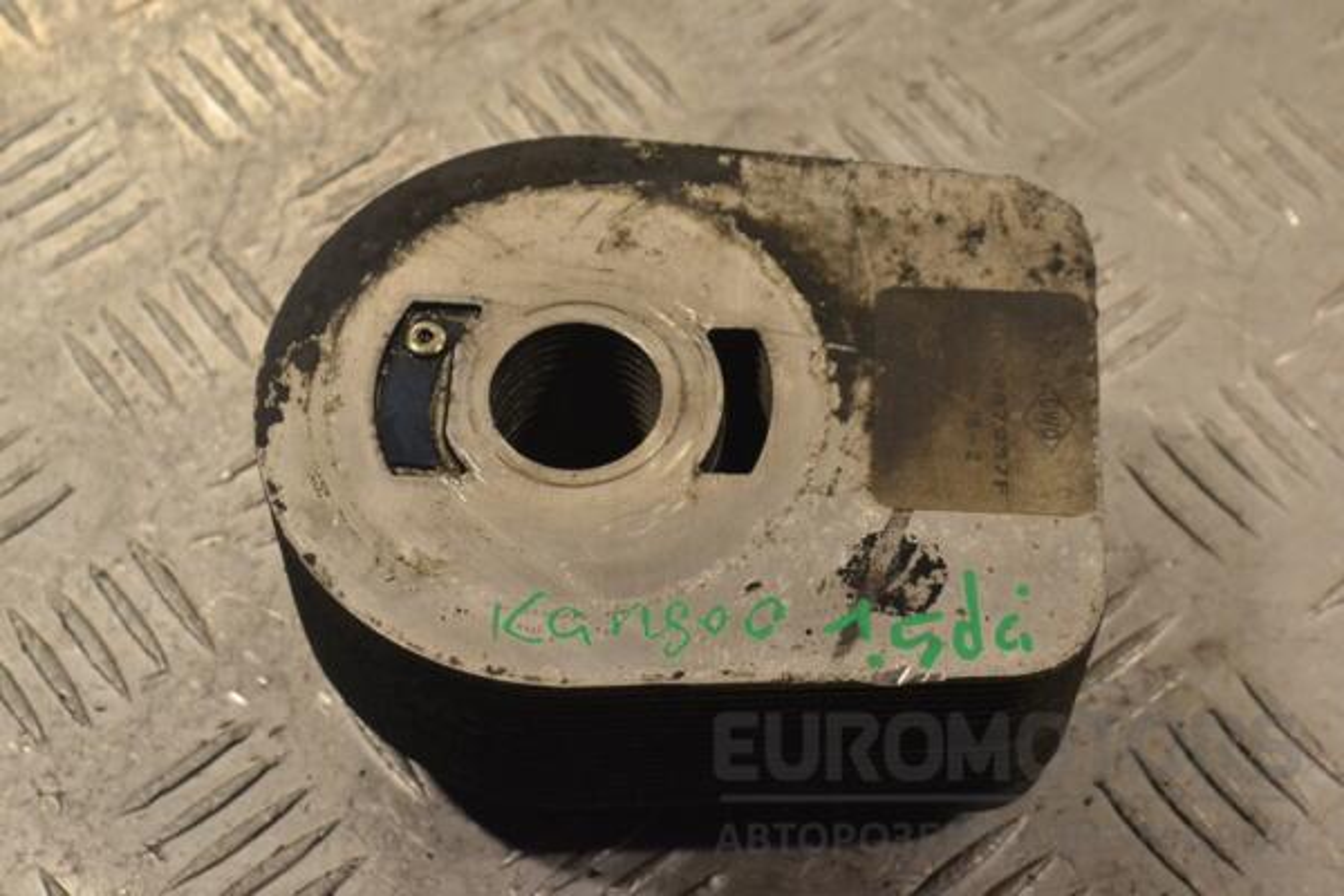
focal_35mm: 69
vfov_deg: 19.7
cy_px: 448
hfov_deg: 29.2
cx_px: 672
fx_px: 2576
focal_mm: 46
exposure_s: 1/500
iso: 3200
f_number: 11
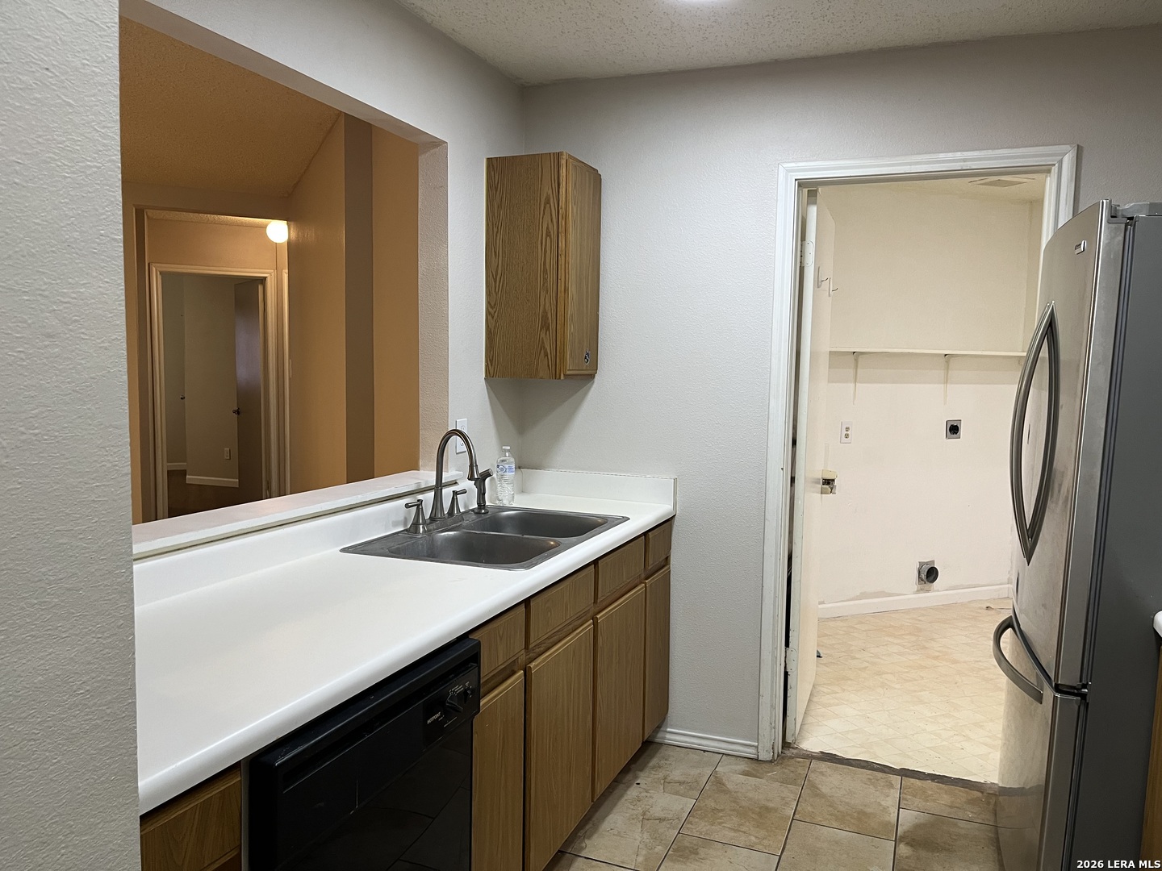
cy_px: 436
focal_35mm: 26
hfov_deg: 67.3
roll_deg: -1.0
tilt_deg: -6.3
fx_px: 873
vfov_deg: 53.1
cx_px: 581
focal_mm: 5.1
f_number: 1.6
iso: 100
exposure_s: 1/60
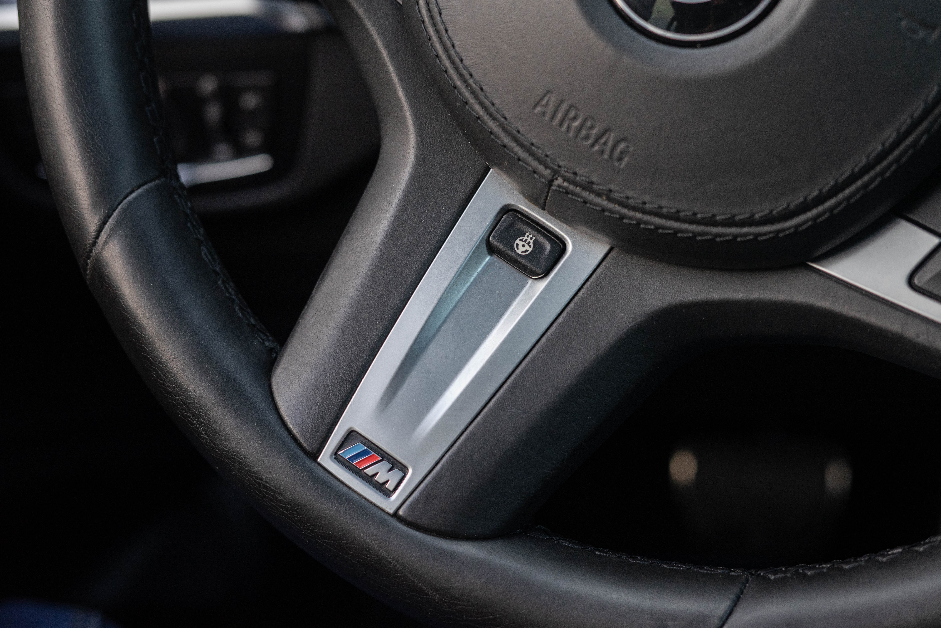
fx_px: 1307
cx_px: 470
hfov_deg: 39.6
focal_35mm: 50
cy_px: 314
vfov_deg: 27.0
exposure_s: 1/250
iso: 1250
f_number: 4
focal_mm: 50
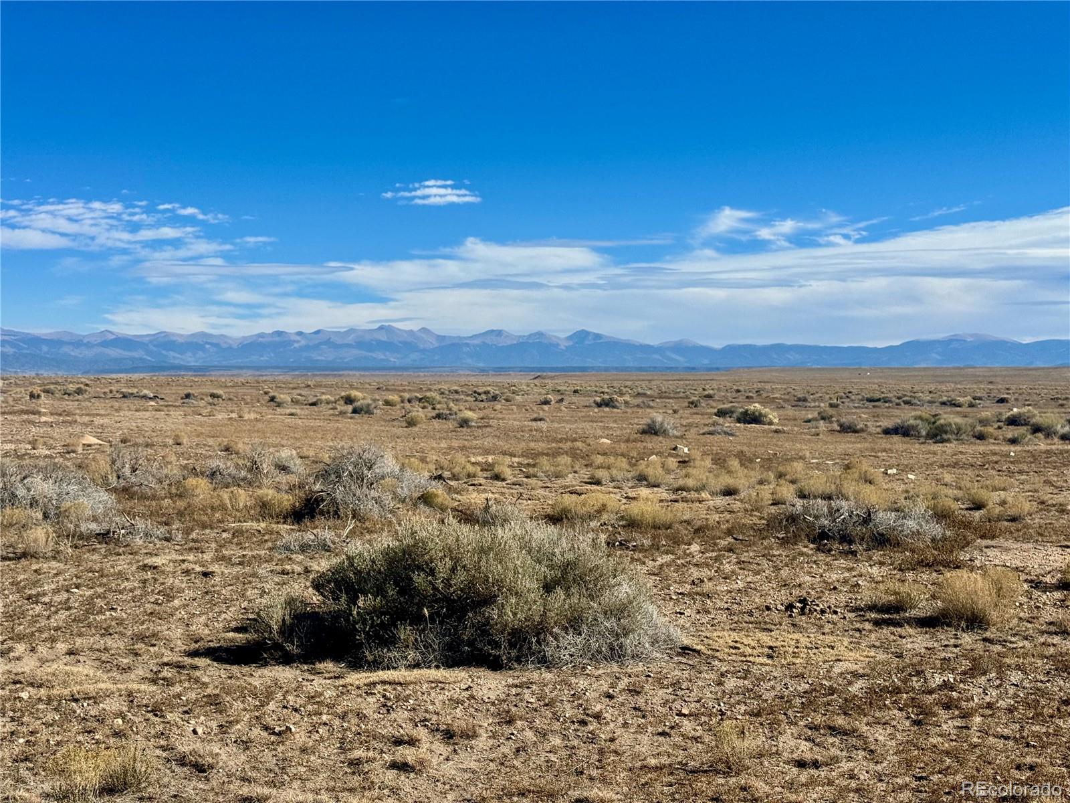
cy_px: 402
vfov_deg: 30.3
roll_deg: -1.0
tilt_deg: -2.1
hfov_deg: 39.7
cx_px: 535
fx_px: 1484
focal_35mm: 48
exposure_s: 1/7092
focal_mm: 6.76
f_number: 1.78
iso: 80
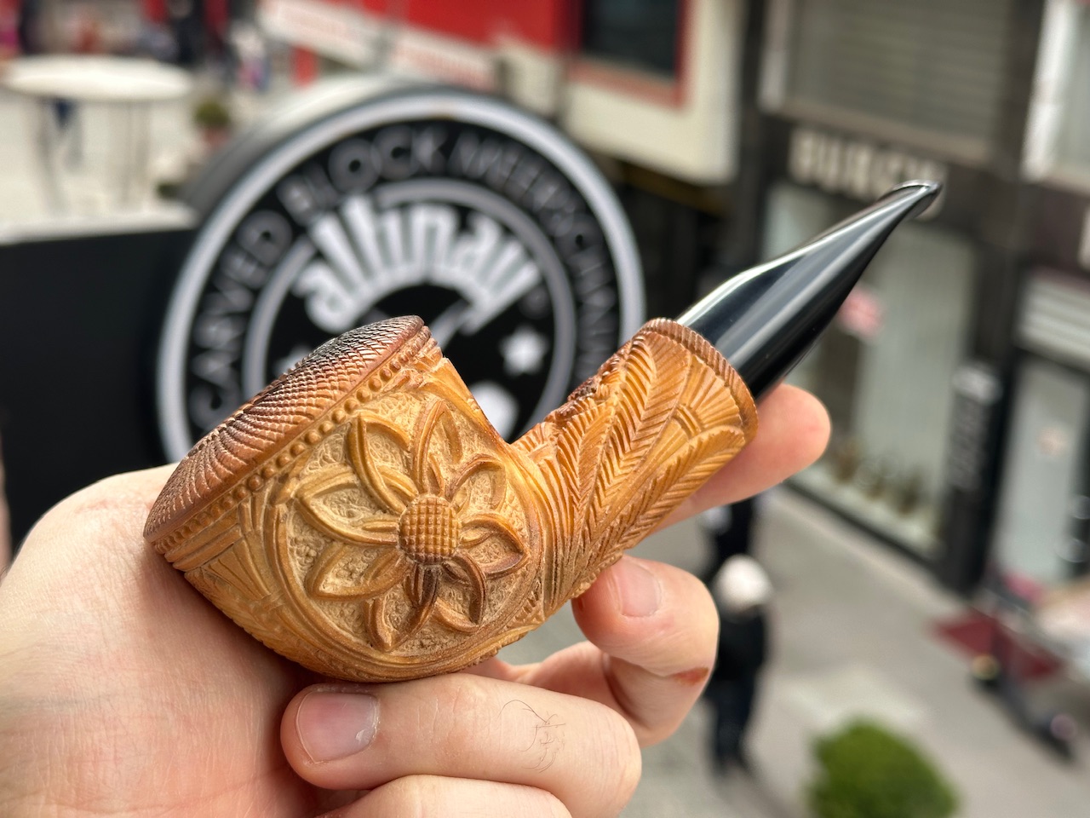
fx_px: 1511
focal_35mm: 48
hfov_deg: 39.7
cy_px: 409
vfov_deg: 30.3
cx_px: 545
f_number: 1.78
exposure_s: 1/407
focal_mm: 6.86
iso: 64
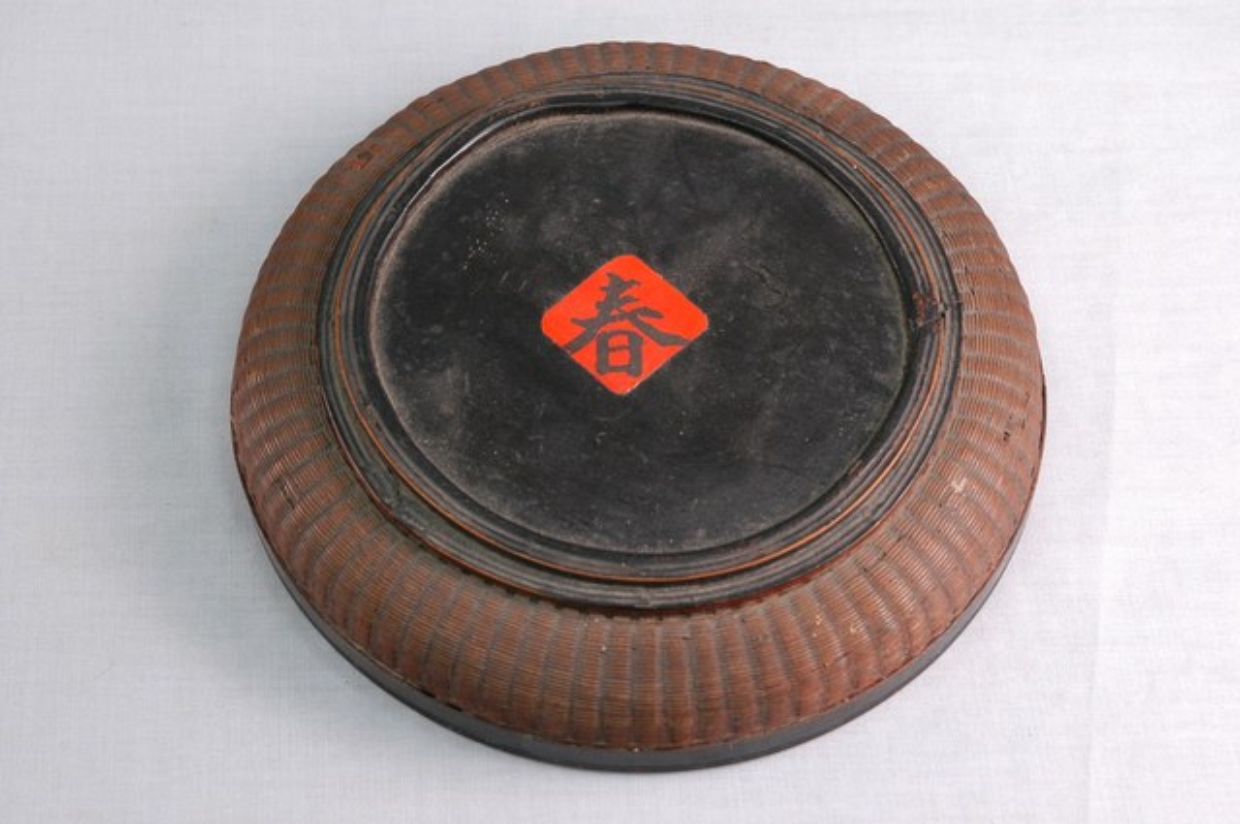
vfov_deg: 18.1
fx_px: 2580
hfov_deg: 27.0
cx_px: 620
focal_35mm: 75
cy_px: 412
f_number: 8
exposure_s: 1/8
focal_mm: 50
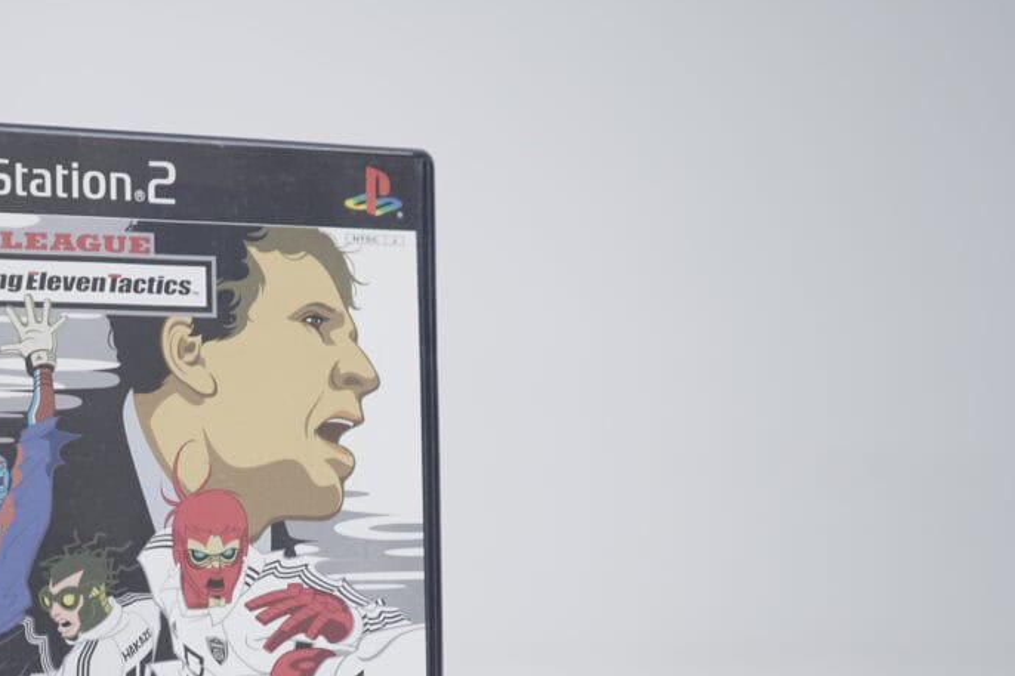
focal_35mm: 63
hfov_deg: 30.8
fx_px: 1776
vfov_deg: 21.3
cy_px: 535
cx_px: 152
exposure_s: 1/6
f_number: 4.5
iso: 100
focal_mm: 36
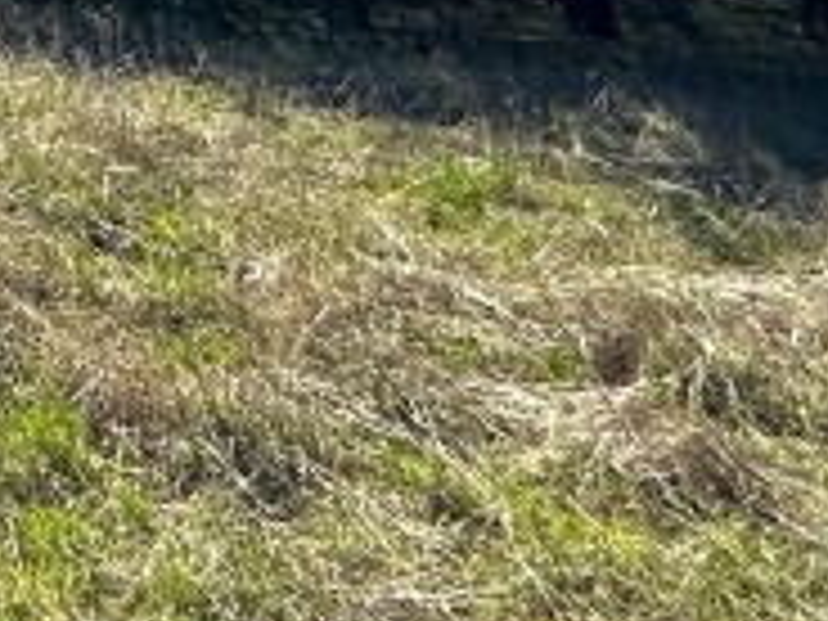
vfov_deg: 13.5
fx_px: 1866
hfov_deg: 14.8
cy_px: -896
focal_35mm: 78
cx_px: -1179
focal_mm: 2.22
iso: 50
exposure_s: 1/4464
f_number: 2.2
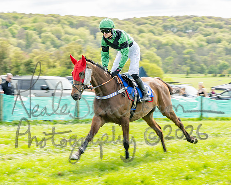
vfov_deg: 11.5
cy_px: 104
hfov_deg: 14.4
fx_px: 915
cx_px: 108
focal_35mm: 134
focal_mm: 70
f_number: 9
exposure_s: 1/160
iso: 100
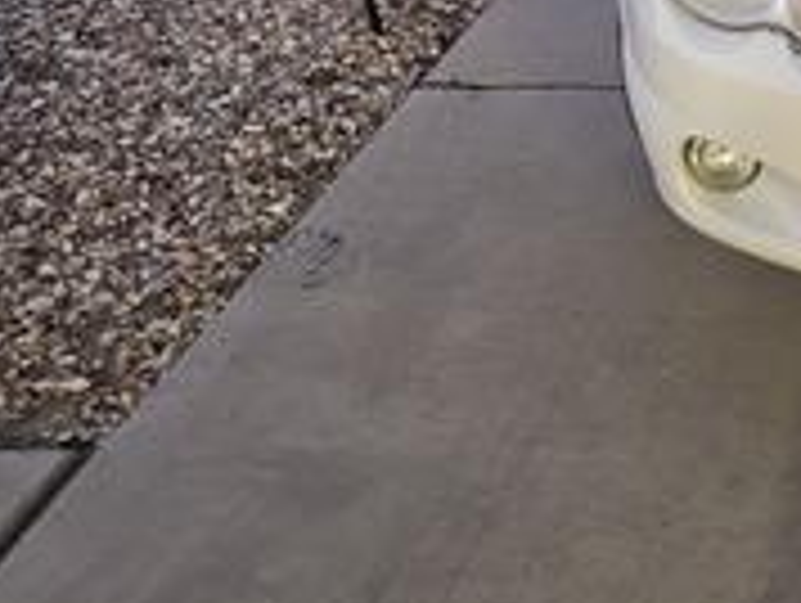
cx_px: 1040
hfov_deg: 25.6
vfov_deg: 21.0
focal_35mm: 65
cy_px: -135
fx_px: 1506
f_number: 1.7
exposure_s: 1/40
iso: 640
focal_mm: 6.3
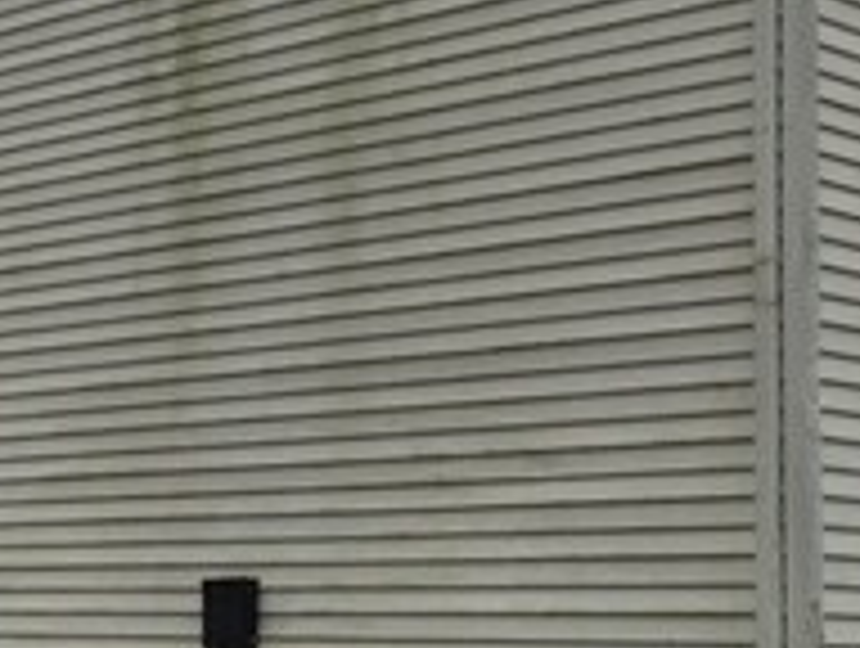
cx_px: 428
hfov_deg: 20.2
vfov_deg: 15.3
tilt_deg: +10.4
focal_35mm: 97
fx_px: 2414
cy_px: 230
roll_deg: -1.3
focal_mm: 4.15
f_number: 2.2
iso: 32
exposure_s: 1/100
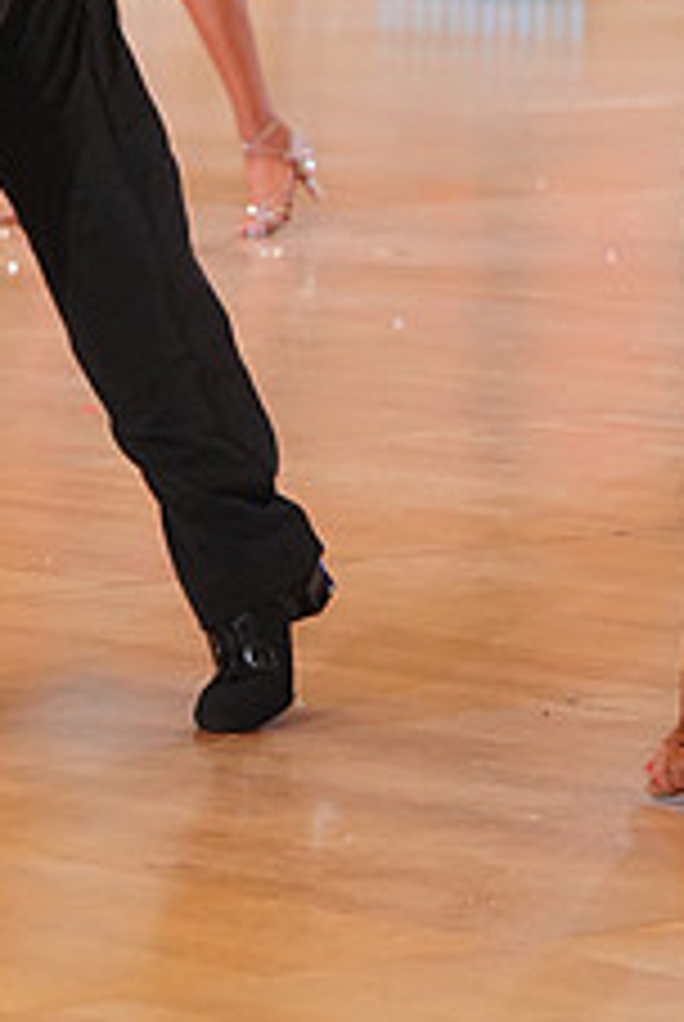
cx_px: 250
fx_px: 7614
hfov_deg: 5.1
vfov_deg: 7.6
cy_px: -239
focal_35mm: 268
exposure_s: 1/400
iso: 3200
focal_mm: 105
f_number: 5.6
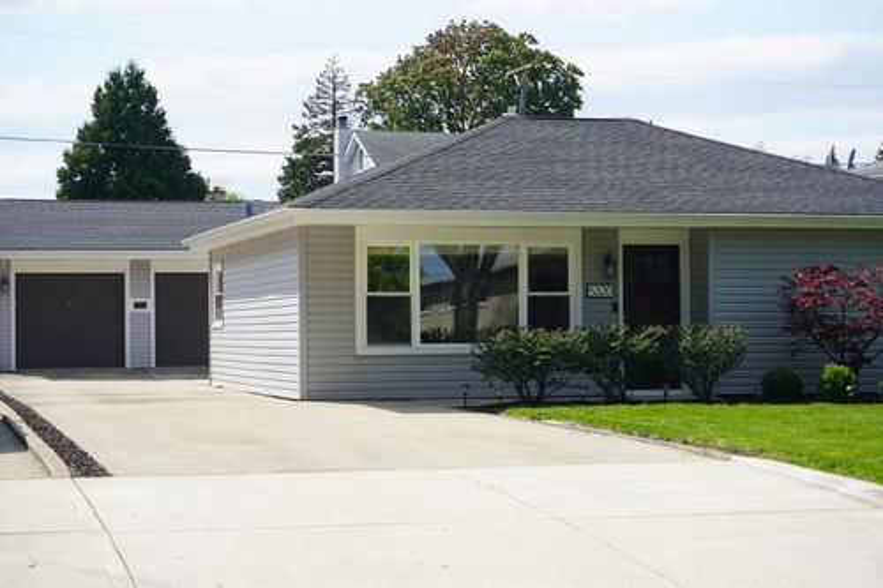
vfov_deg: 18.2
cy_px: 294
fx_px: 1839
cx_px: 442
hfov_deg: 27.0
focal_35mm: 75
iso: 100
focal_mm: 50
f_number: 5.6
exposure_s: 1/400
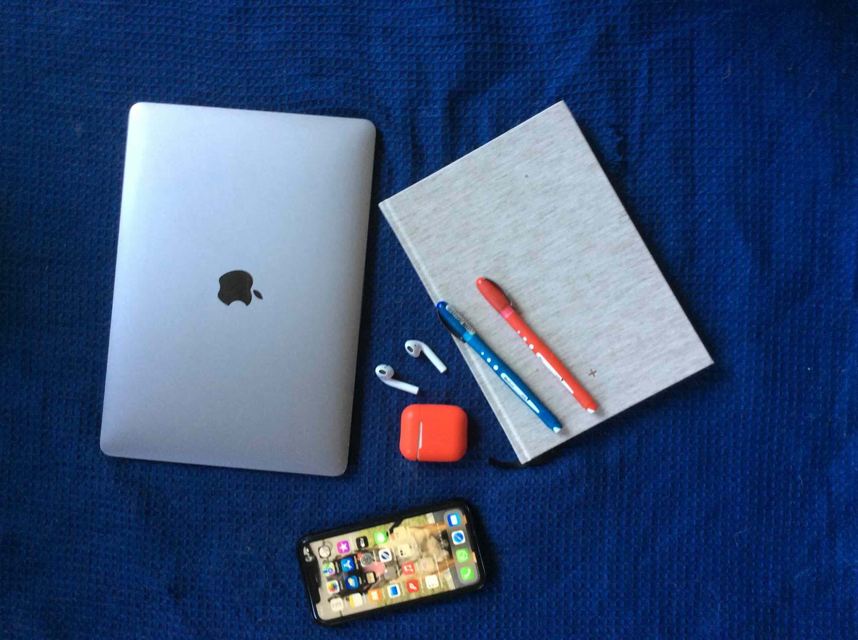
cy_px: 320
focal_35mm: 32
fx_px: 792
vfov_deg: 44.1
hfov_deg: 56.9
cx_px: 429
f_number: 2.4
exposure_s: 1/25
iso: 80
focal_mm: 3.3
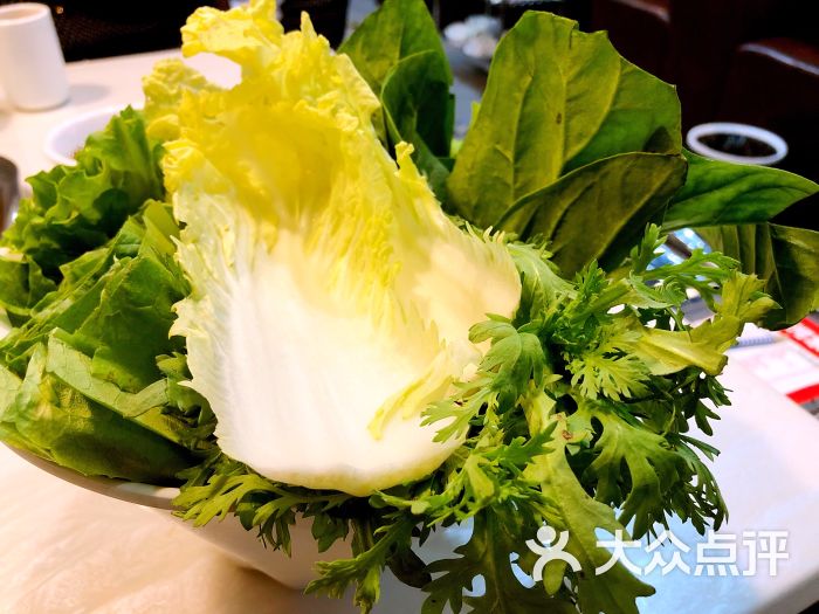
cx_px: 410
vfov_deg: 49.7
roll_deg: +0.6
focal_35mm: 28
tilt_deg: -37.0
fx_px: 662
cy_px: 307
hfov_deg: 63.4
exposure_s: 1/25
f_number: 1.8
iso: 40
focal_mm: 3.99
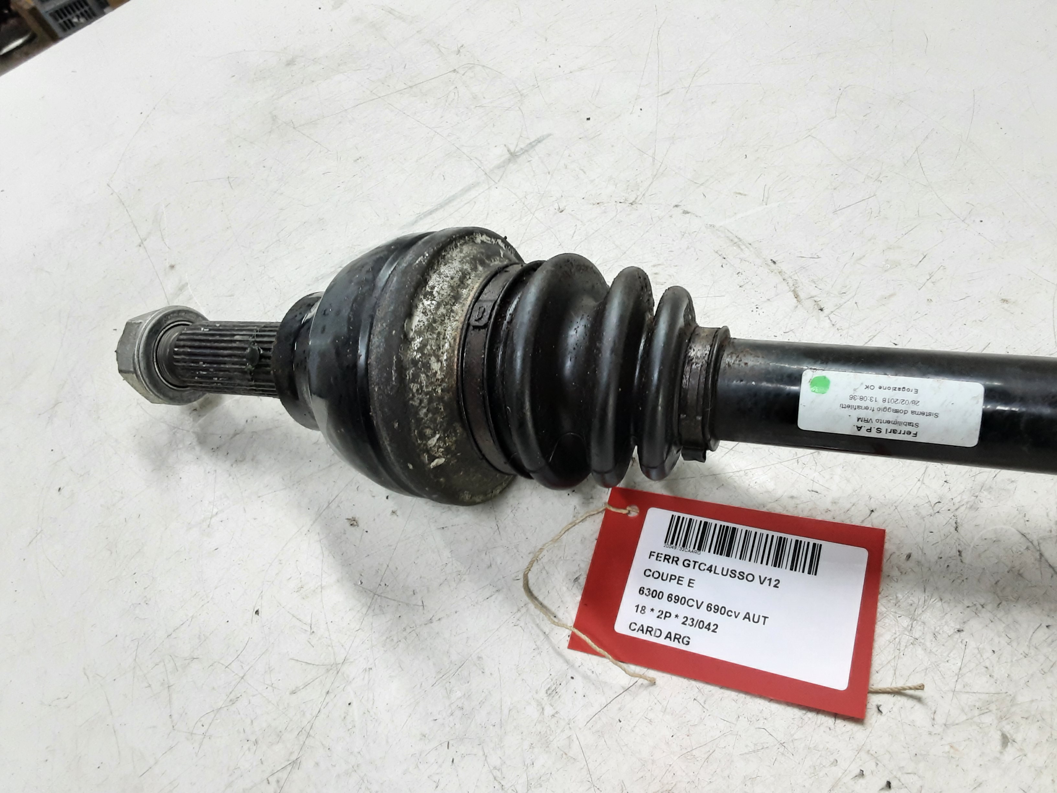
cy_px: 396
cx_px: 528
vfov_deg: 51.4
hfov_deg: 65.3
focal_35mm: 27
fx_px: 824
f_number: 1.9
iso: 125
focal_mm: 2.91
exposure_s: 1/50
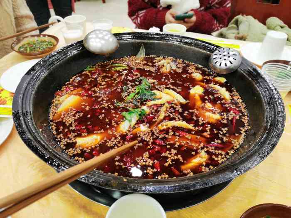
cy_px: 109
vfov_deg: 51.4
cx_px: 146
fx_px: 227
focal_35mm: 27
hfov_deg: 65.3
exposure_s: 1/50
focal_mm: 5.58
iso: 200
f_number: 1.8
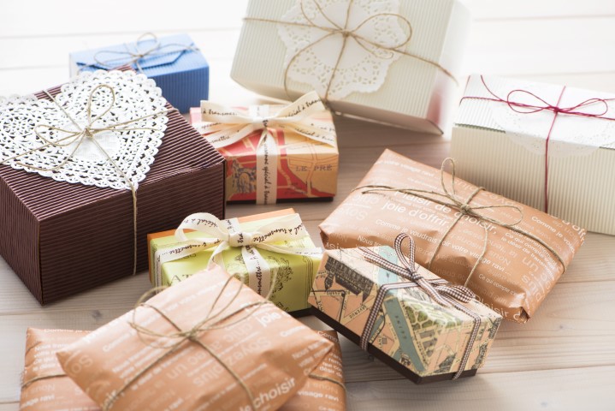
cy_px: 206
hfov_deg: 19.4
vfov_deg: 13.1
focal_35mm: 105
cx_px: 308
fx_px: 1794
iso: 200
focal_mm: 105
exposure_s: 1/160
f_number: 7.1
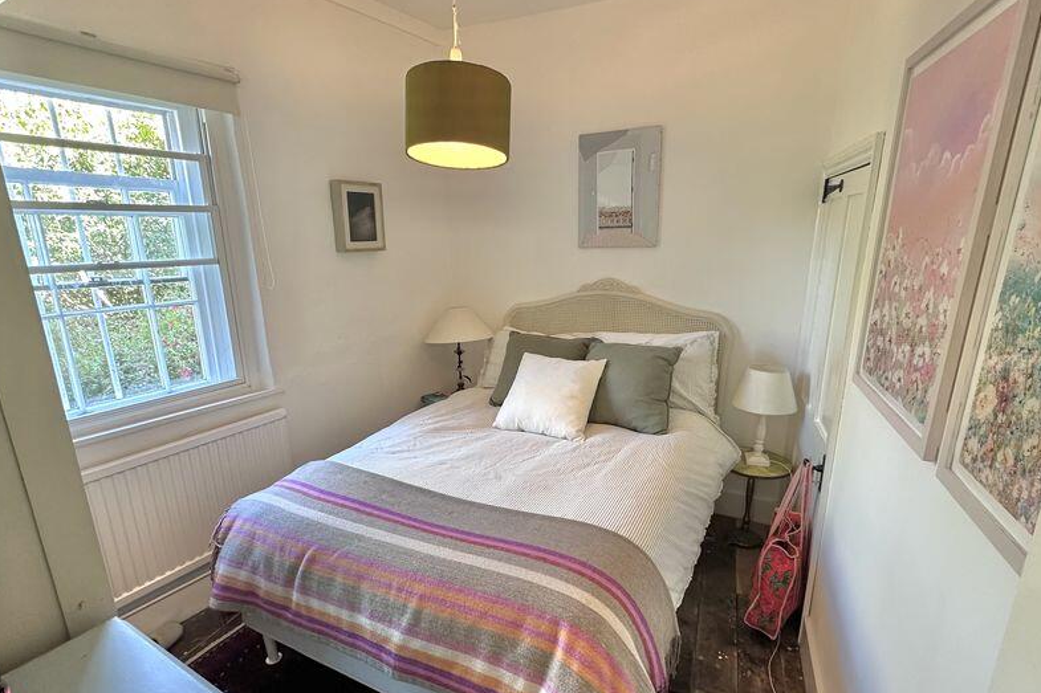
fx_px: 549
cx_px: 516
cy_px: 386
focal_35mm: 19
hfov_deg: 86.9
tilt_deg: -16.3
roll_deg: +0.7
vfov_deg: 64.3
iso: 160
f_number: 2.2
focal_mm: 2.22
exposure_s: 1/50
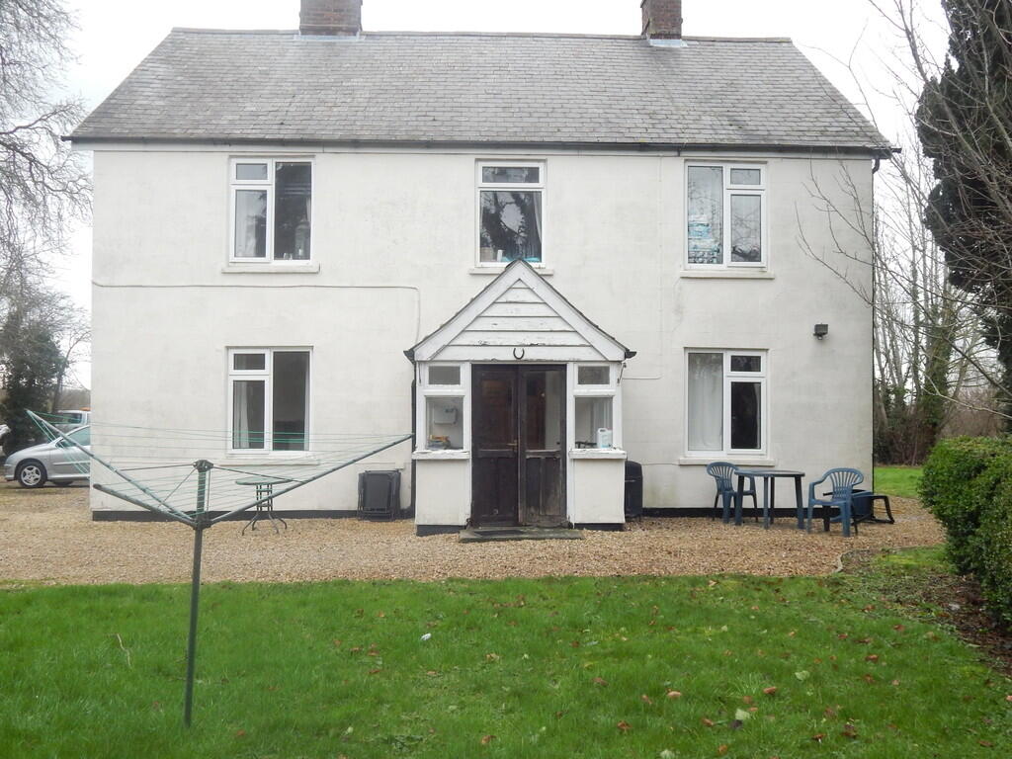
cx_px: 506
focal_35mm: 35
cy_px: 380
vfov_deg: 40.7
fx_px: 1023
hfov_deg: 52.6
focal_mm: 6.1
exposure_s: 1/320
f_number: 3.3
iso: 400
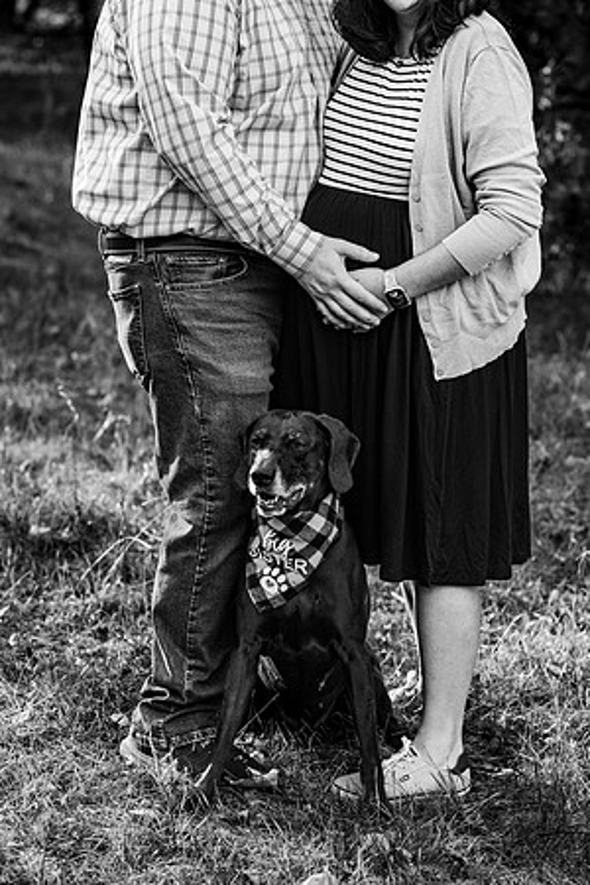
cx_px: 295
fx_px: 2089
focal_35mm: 85
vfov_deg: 23.9
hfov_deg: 16.1
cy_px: 442
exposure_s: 1/200
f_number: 4
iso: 200
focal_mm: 85
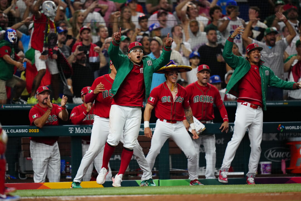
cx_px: 150
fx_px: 3344
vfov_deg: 3.4
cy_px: 100
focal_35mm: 400
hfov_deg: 5.2
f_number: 2.8
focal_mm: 400
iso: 3200
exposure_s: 1/2500
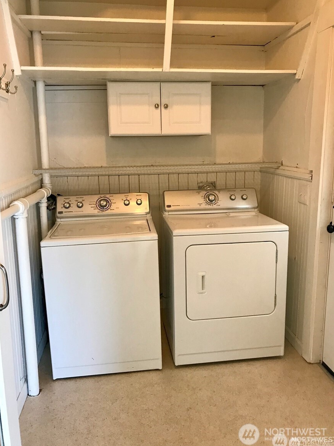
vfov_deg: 61.7
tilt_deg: -7.4
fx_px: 373
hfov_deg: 48.2
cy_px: 219
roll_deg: +0.9
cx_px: 165
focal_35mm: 29
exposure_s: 1/24
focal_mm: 3.99
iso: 40
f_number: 1.8
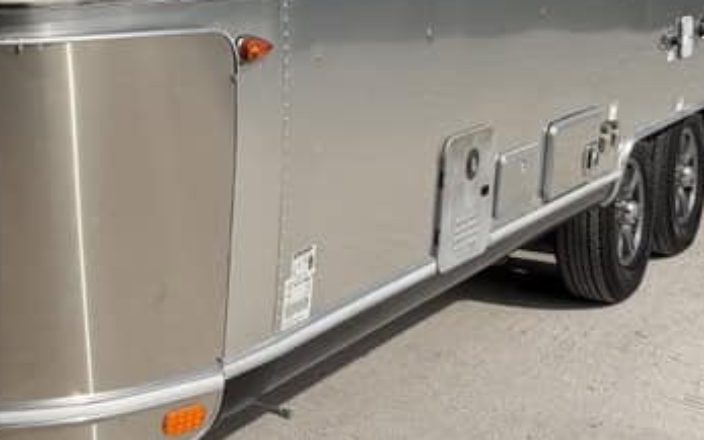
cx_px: 83
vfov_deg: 16.8
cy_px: -59
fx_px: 1439
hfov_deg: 26.6
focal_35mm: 75
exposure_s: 1/6711
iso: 80
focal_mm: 6.8
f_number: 1.8
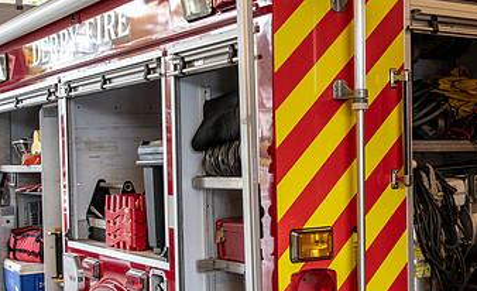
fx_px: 826
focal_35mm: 64
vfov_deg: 19.9
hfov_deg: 32.1
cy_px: 192
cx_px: 299
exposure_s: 1/100
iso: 2000
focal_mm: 22
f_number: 4
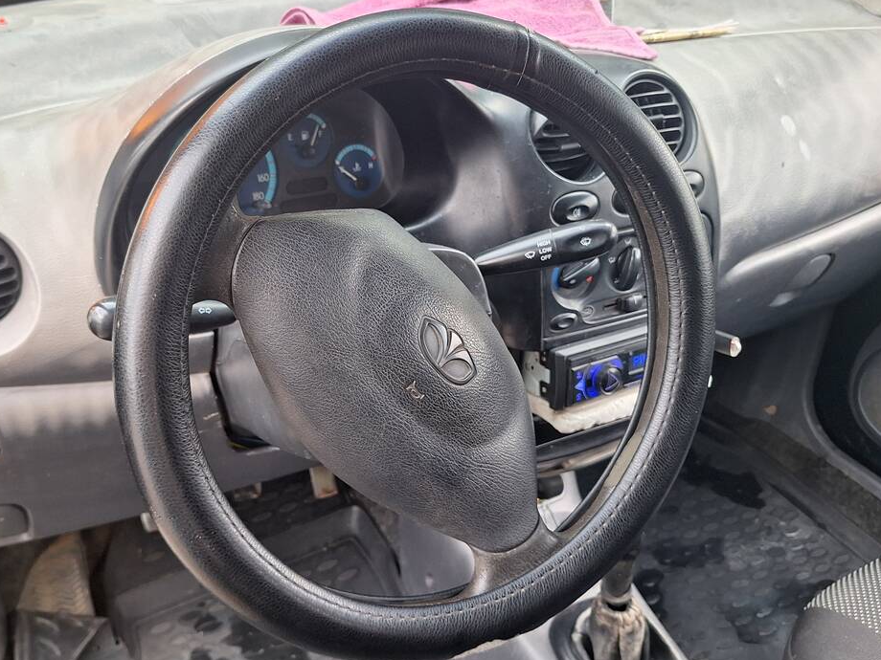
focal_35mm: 32
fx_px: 814
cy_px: 329
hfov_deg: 56.4
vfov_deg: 44.2
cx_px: 356
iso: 80
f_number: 1.8
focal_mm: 5.54
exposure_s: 1/50
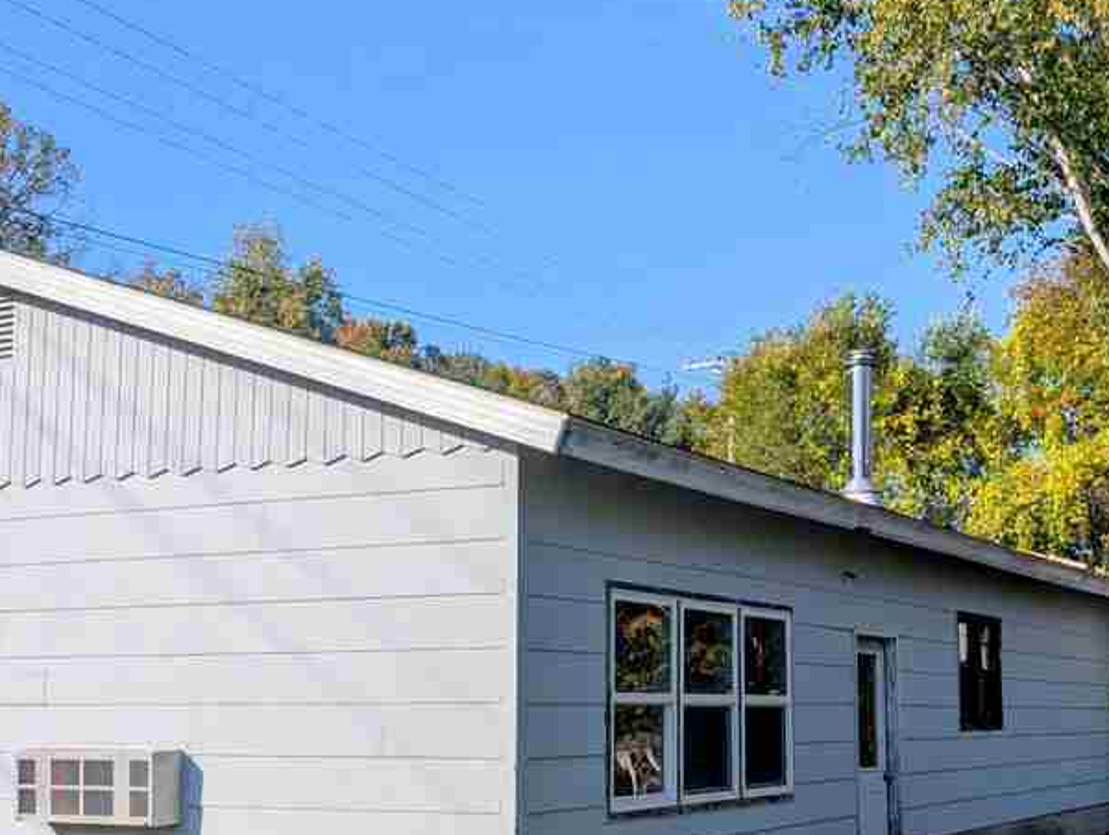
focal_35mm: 51
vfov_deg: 28.4
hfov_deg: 37.3
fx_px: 1637
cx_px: 642
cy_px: 563
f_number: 1.68
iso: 20
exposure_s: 1/12195
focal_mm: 6.9
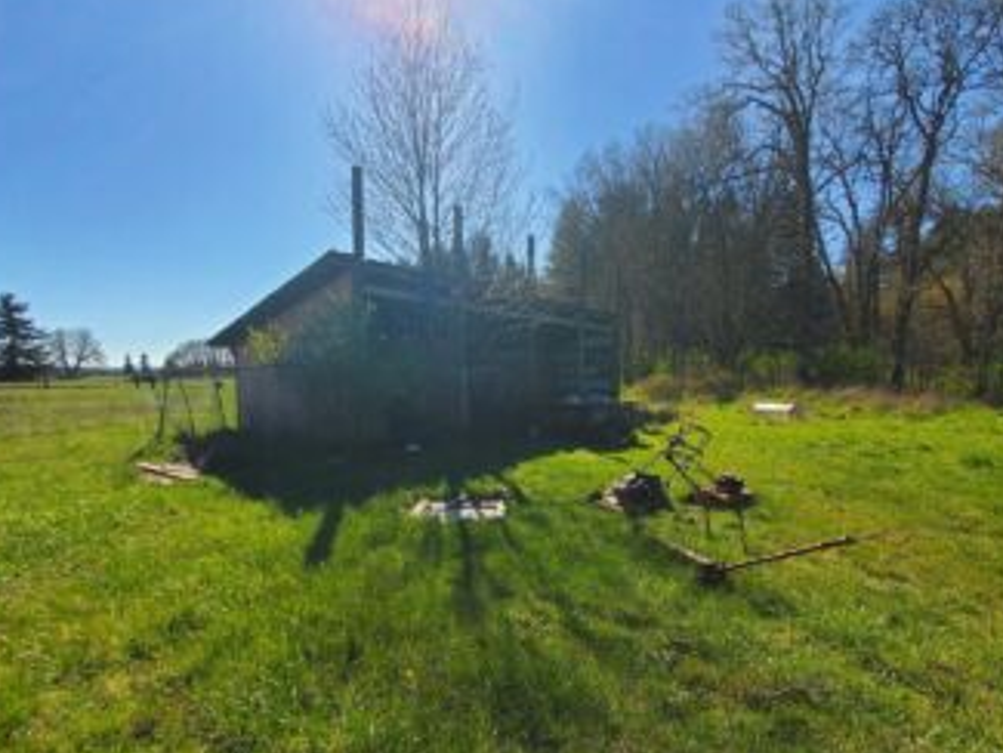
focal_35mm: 16
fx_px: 464
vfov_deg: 77.7
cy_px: 432
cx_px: 475
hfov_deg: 94.4
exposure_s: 1/973
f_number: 2.2
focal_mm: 1.8
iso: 50
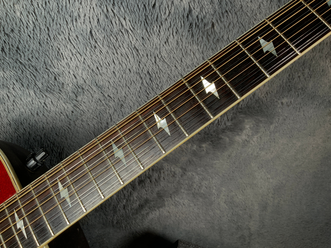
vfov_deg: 48.2
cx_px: 166
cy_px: 124
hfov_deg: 61.7
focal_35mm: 29
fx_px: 277
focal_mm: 3
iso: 20
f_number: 1.8
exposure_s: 1/104
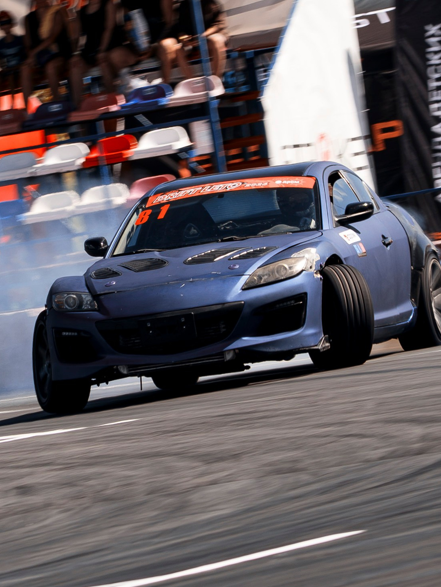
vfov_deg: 3.7
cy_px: 331
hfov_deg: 2.7
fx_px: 9221
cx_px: 98
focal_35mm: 543
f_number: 13
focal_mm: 140
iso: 100
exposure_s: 1/125
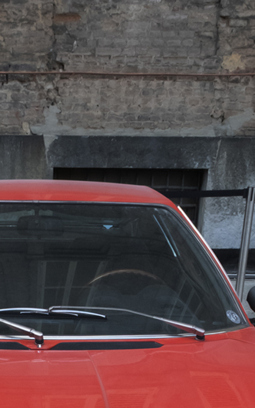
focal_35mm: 69
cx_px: 41
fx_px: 768
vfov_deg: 26.3
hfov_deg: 18.6
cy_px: 498
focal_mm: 16
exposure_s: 1/125
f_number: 16
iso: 2500
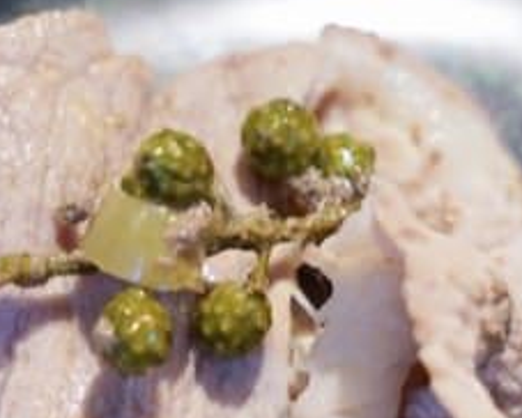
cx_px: 223
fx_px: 2005
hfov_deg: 14.8
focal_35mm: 130
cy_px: 324
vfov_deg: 11.9
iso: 400
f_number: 4
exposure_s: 1/60
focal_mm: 31.4
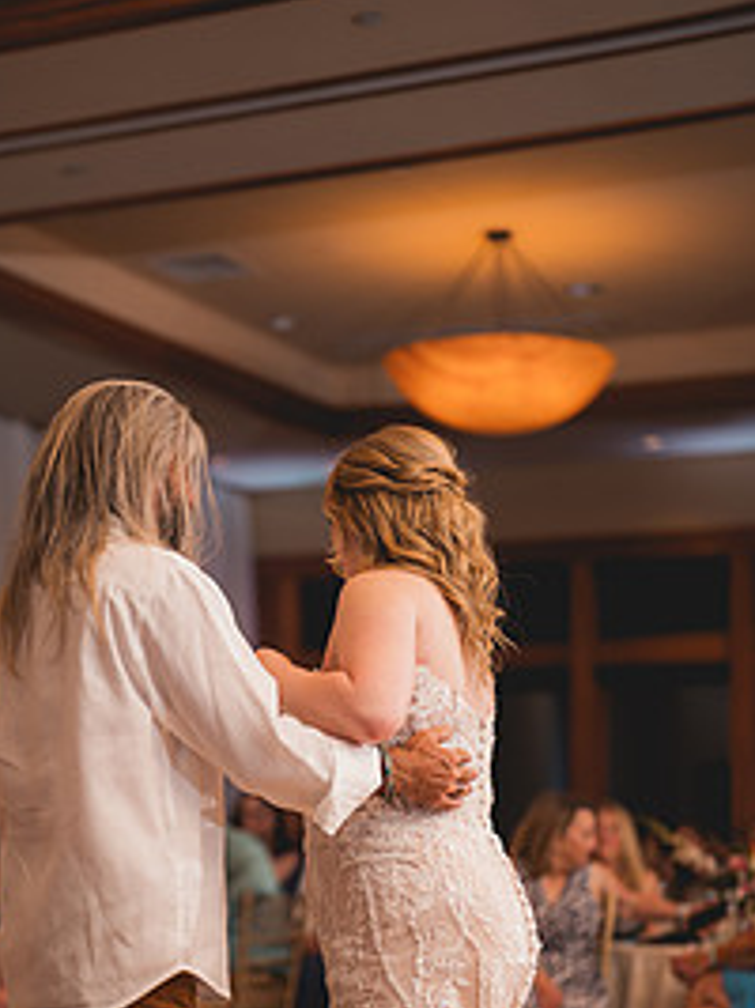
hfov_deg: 18.1
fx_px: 2357
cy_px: 770
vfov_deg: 23.9
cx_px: 253
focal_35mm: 81
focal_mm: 50
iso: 125
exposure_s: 1/250
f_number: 1.2
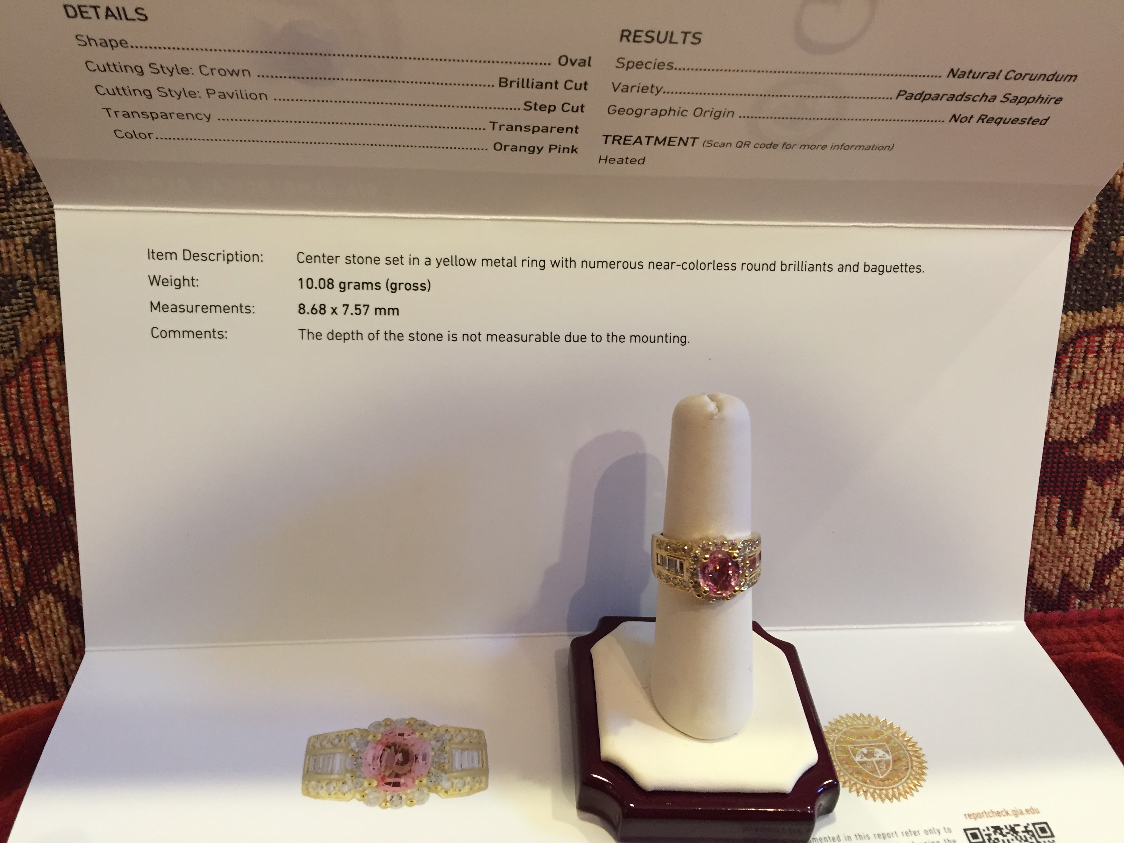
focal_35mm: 29
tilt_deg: -34.2
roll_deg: +1.9
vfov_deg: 48.2
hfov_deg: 61.7
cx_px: 562
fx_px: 942
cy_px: 422
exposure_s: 1/33
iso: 160
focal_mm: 4.15
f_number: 2.2
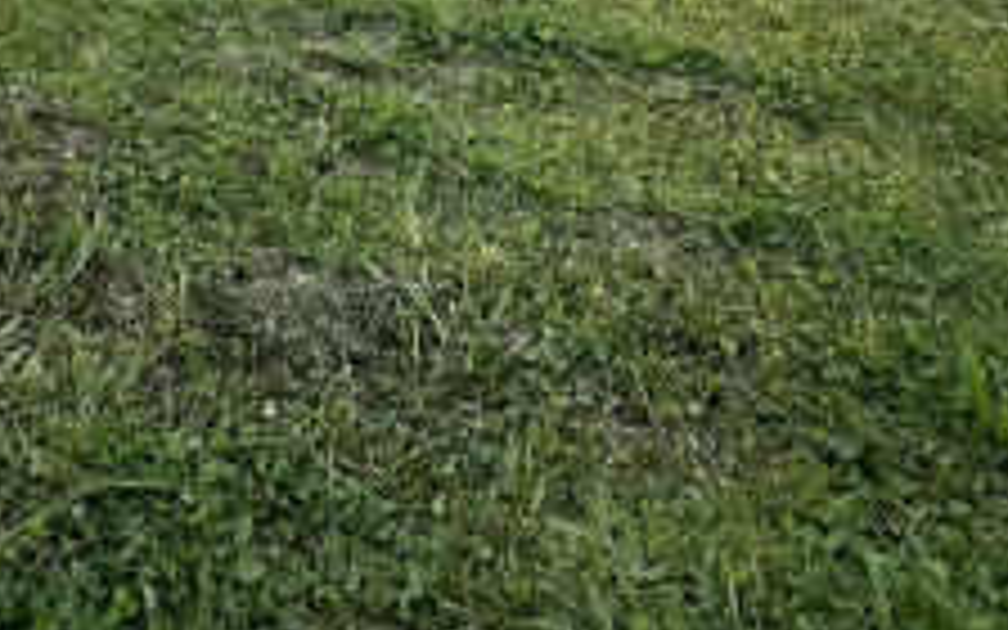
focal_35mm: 41
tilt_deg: -21.8
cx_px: 241
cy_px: -428
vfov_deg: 22.4
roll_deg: +3.5
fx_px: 1126
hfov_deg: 46.3
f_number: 1.8
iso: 32
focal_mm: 1.57
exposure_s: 1/419
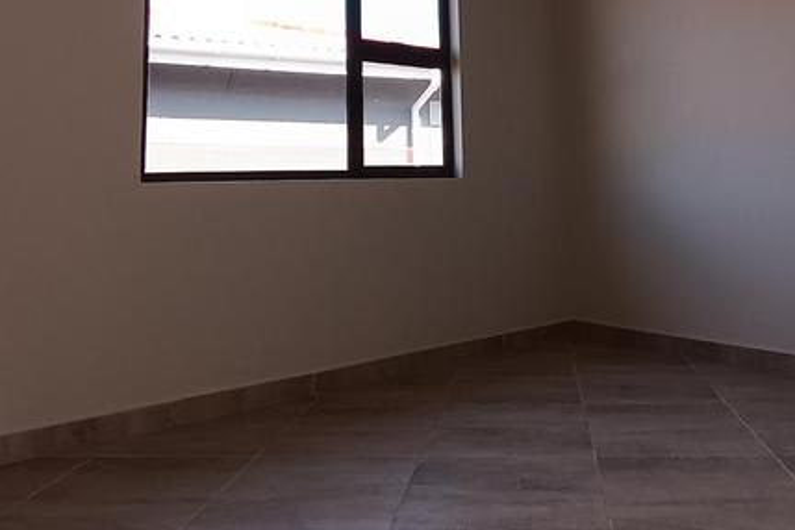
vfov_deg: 38.6
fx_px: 729
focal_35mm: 33
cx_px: 473
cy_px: 111
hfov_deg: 56.8
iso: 127
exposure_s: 1/100
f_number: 2.2
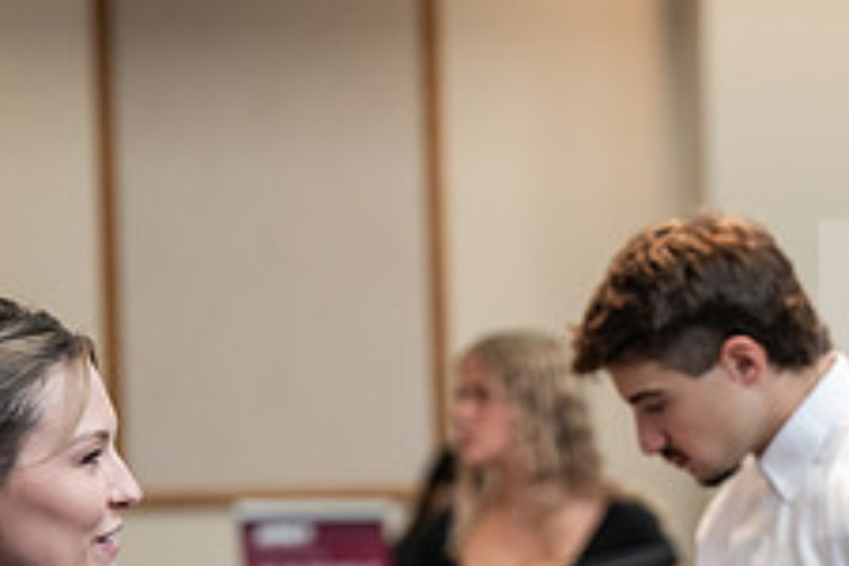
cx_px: 706
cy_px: 677
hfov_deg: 10.0
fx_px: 4858
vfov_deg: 6.6
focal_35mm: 206
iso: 1600
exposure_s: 1/200
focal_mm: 80
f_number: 2.8
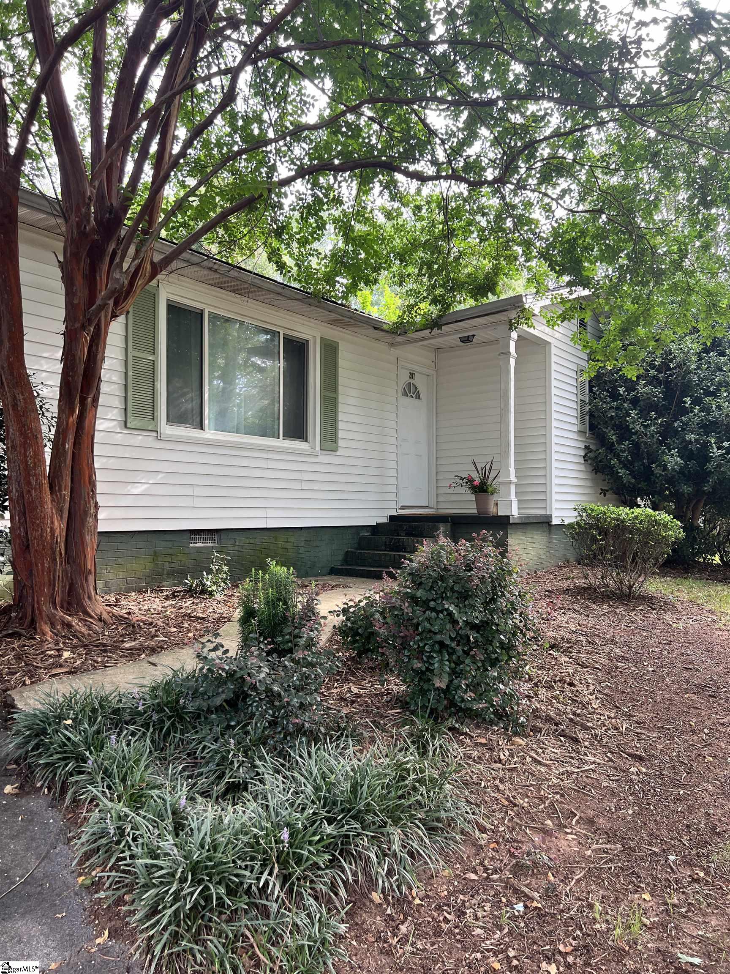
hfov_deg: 53.1
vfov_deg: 67.3
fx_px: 731
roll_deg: +0.0
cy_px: 487
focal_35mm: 26
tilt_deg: +4.0
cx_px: 365
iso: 50
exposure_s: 1/167
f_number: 1.5
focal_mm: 5.7
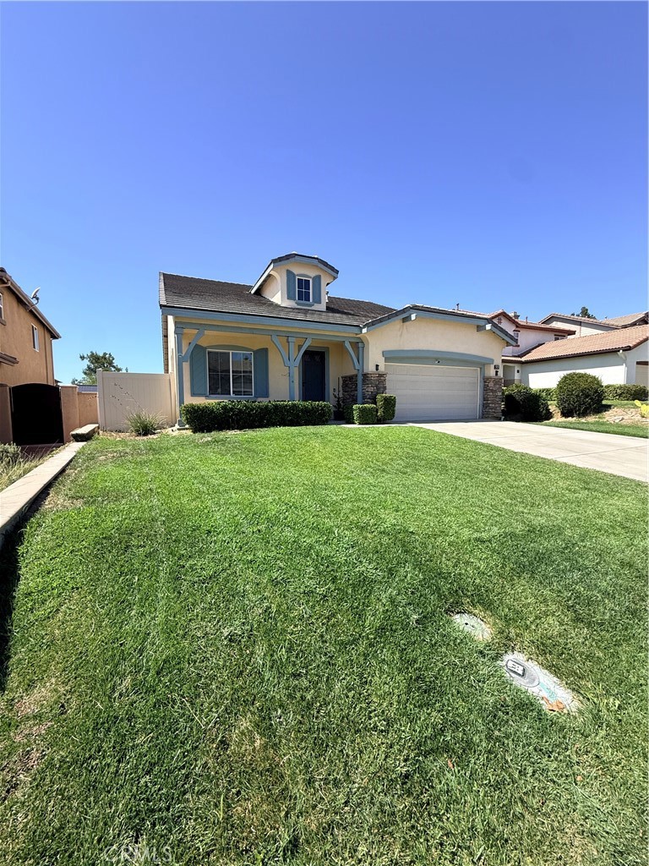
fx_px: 350
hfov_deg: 85.7
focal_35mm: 14
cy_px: 433
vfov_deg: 102.1
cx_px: 324
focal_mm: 2.22
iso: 50
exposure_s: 1/1105
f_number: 2.2
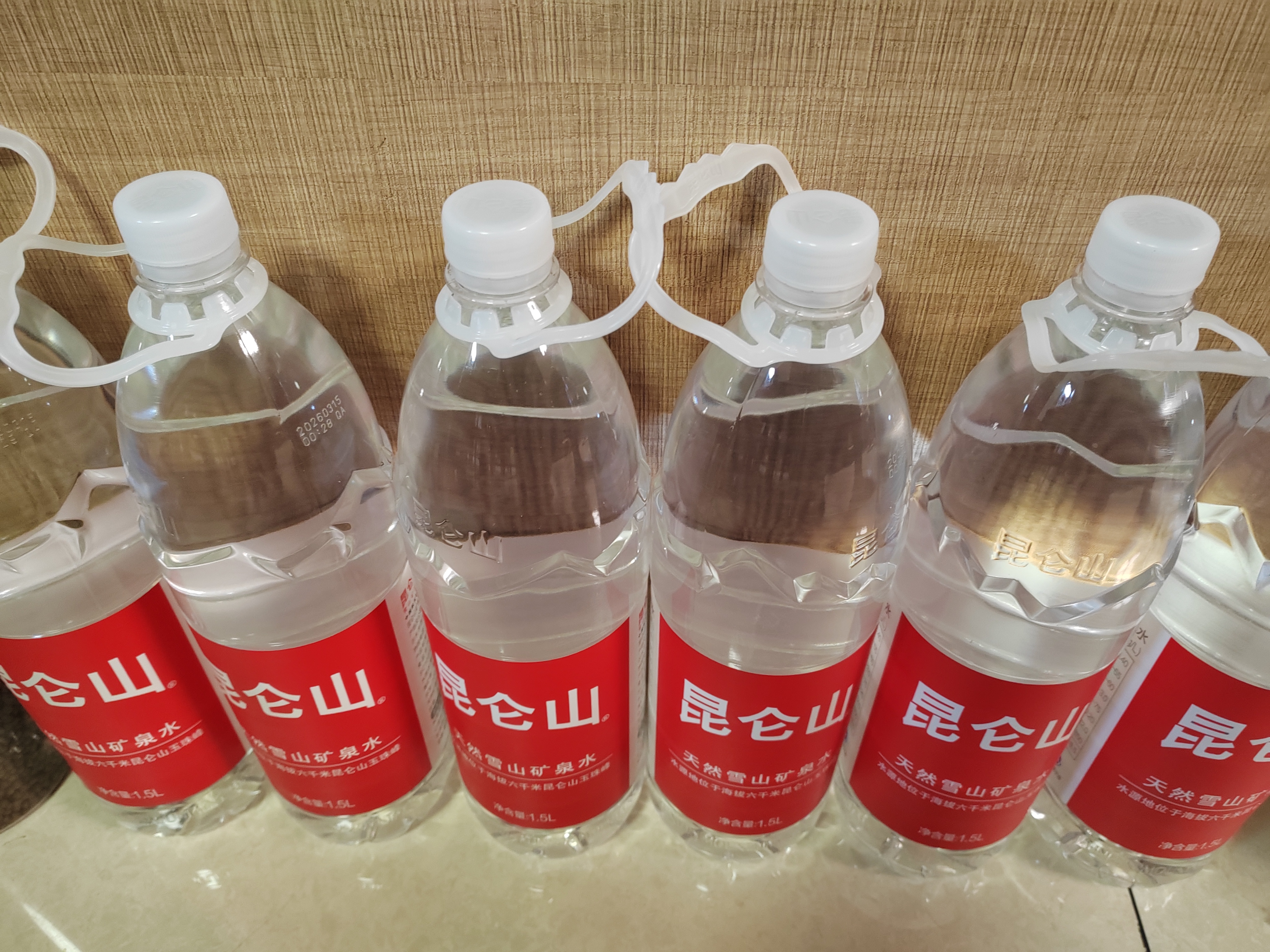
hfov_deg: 65.3
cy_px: 476
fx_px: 991
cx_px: 635
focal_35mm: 27
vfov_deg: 51.4
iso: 1600
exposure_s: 1/50
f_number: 1.9
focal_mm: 5.52
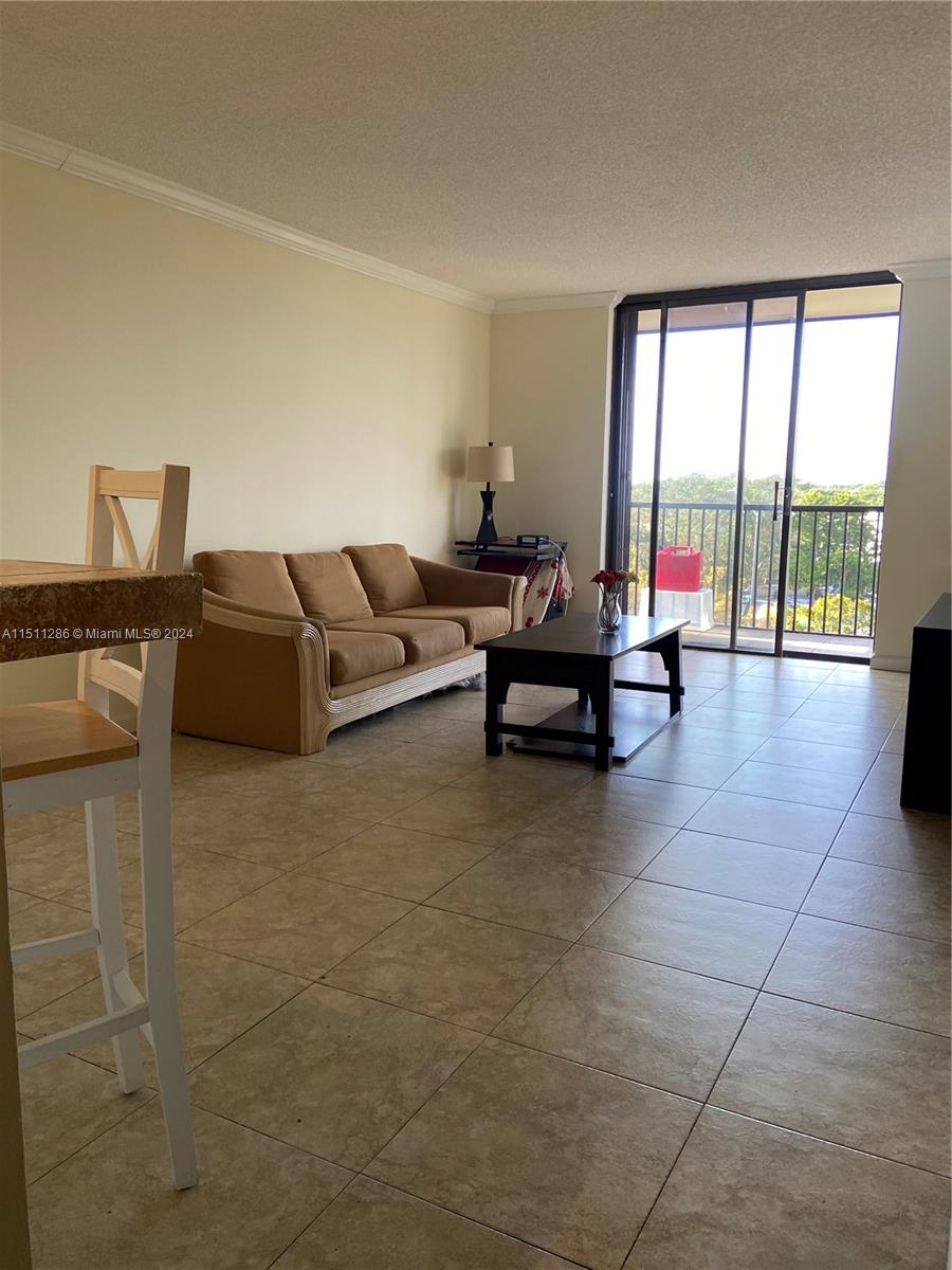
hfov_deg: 53.1
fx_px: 953
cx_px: 476
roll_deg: -1.1
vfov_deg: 67.3
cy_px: 635
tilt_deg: -8.4
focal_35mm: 26
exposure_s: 1/120
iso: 80
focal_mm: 4.25
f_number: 1.8
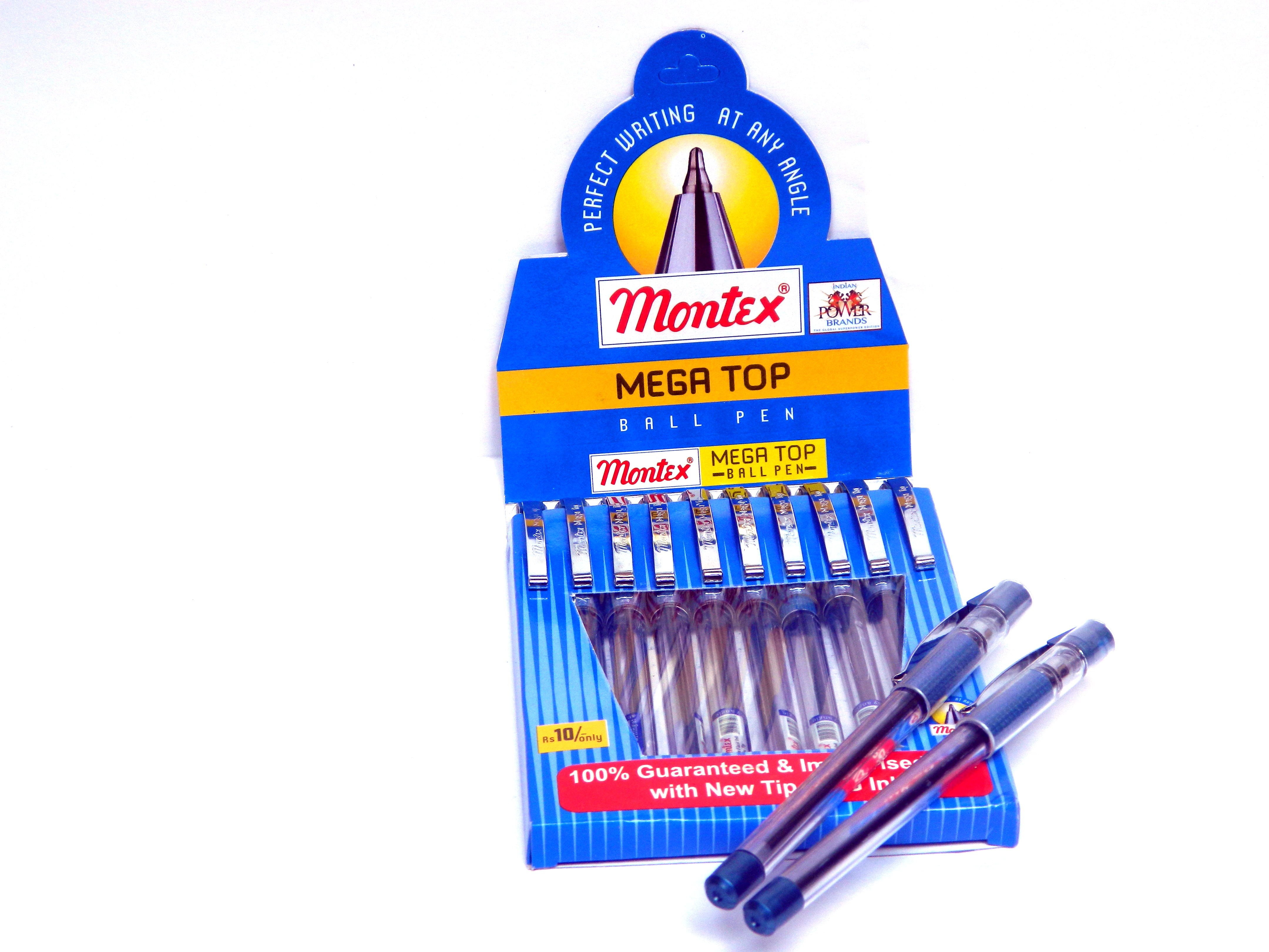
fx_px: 3079
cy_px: 476
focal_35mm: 84
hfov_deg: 23.3
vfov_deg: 17.6
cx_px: 634
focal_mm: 15.1
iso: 80
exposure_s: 1/160
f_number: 4.2
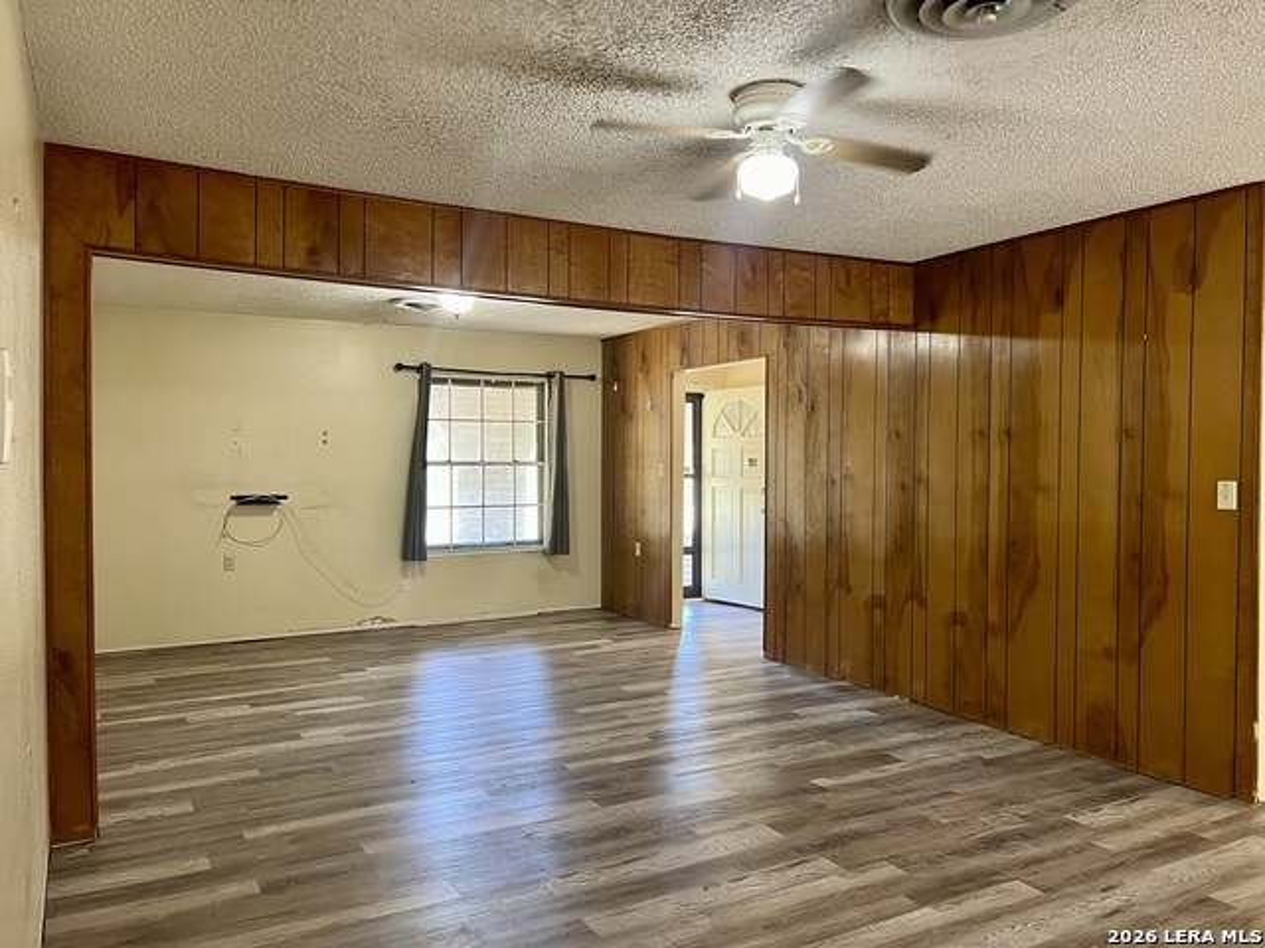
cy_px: 474
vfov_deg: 53.1
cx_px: 632
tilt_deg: -2.3
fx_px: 950
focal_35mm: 26
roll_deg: -0.7
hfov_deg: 67.3
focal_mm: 5.7
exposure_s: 1/60
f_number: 1.5
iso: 250
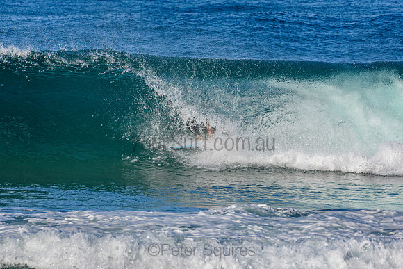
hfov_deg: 2.7
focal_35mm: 750
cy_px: 134
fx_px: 8397
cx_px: 202
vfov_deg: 1.8
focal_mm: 500
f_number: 5.6
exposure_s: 1/2000
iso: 250
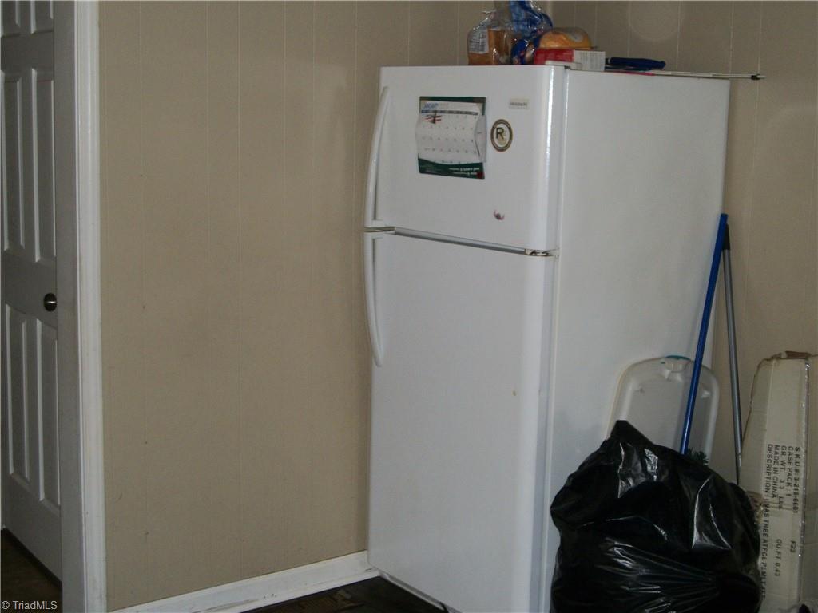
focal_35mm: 50
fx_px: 1182
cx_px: 409
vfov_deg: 29.1
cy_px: 306
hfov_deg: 38.2
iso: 160
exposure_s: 1/40
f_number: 3.6
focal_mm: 8.8
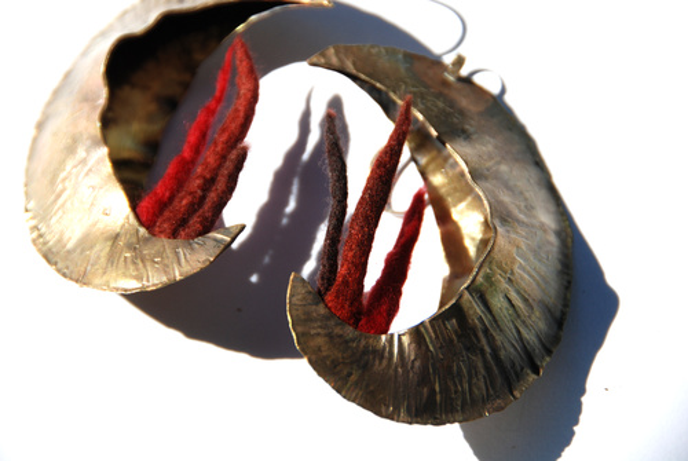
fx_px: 4880
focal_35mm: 255
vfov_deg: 5.4
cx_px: 344
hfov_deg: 8.1
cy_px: 230
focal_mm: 170
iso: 200
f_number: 5.6
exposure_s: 1/1250
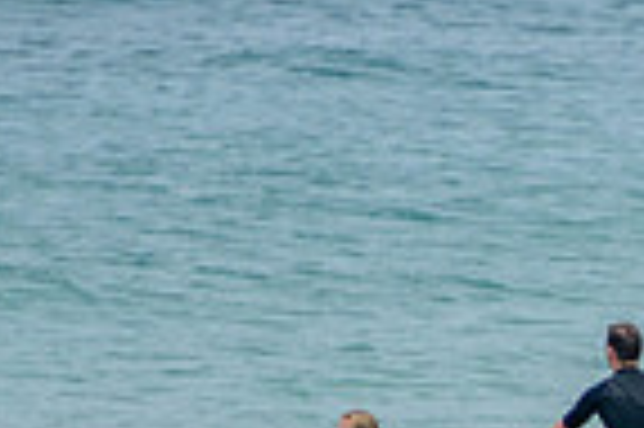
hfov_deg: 0.9
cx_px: 1076
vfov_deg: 0.6
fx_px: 39971
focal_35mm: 2237
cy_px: 537
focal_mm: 400
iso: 200
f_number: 5.6
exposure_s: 1/2000
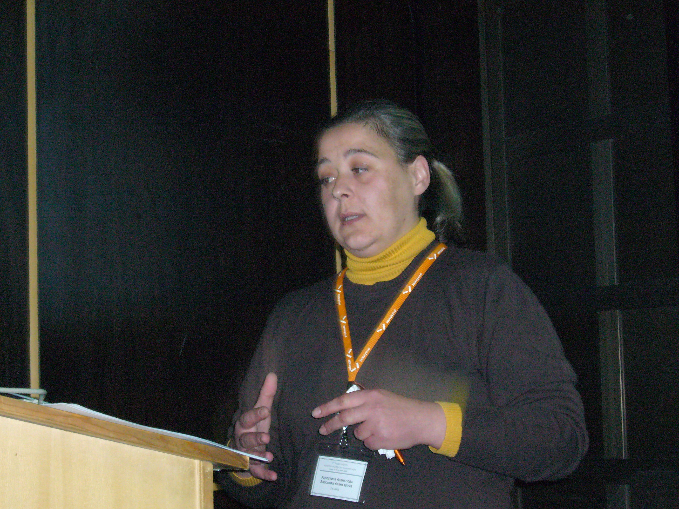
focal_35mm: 74
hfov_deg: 26.3
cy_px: 254
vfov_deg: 19.9
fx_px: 1452
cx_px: 340
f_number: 4.1
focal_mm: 12.2
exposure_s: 1/8
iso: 400
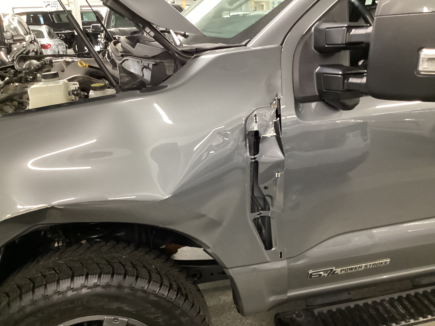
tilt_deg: -22.1
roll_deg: +0.8
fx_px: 390
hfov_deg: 58.4
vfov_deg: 45.4
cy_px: 163
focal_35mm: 31
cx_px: 218
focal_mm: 3.3
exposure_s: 1/25
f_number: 2.4
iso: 320
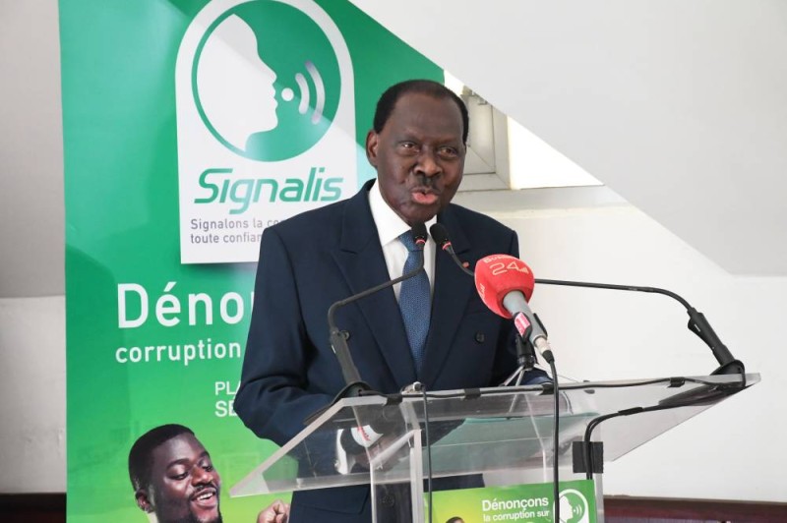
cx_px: 394
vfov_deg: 10.1
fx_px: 2949
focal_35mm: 135
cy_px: 262
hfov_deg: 15.2
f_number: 10
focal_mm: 90
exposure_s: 1/125
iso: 6400
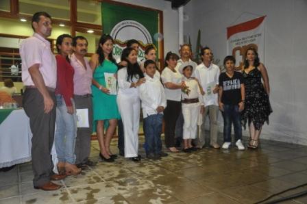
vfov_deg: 41.7
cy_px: 102
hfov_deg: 59.5
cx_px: 154
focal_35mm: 32
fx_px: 268
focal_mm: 21
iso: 800
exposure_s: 1/60
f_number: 3.8
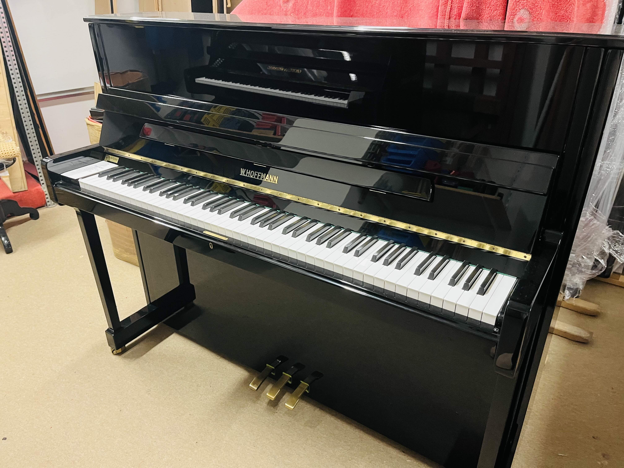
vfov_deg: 53.1
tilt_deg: -28.5
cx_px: 312
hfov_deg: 67.3
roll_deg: +1.4
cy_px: 234
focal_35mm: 26
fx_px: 469
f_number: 1.6
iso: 400
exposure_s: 1/33
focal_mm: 5.1
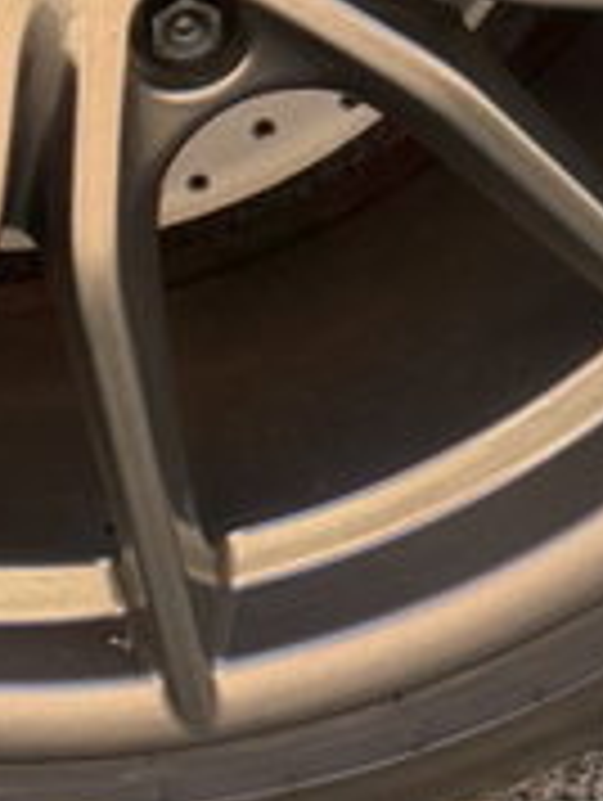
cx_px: -171
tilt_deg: -21.8
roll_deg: +2.5
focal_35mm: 138
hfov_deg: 10.5
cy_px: -76
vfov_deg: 14.0
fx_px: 3198
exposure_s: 1/399
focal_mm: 6.76
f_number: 1.78
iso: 100
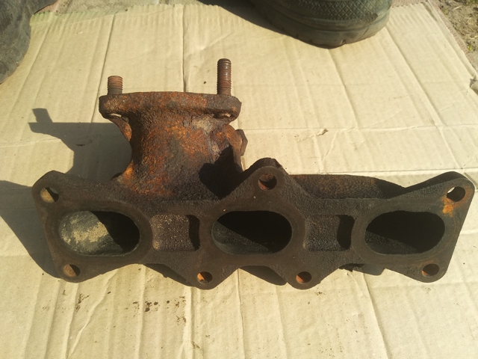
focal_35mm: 26
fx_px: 359
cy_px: 180
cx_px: 239
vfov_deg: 53.1
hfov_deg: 67.3
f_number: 2.2
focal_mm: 3.81
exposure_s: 1/905
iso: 100
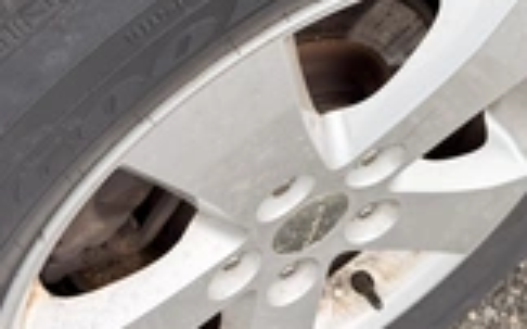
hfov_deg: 32.5
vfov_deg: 20.6
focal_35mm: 63
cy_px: 130
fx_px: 904
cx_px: 260
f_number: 1.78
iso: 100
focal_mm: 6.76
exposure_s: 1/967
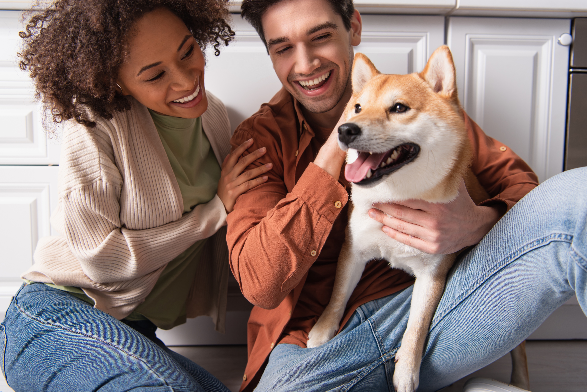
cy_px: 196
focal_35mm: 32
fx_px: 522
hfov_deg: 58.7
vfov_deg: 41.1
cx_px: 294
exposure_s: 1/200
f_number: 4
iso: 64
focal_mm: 32
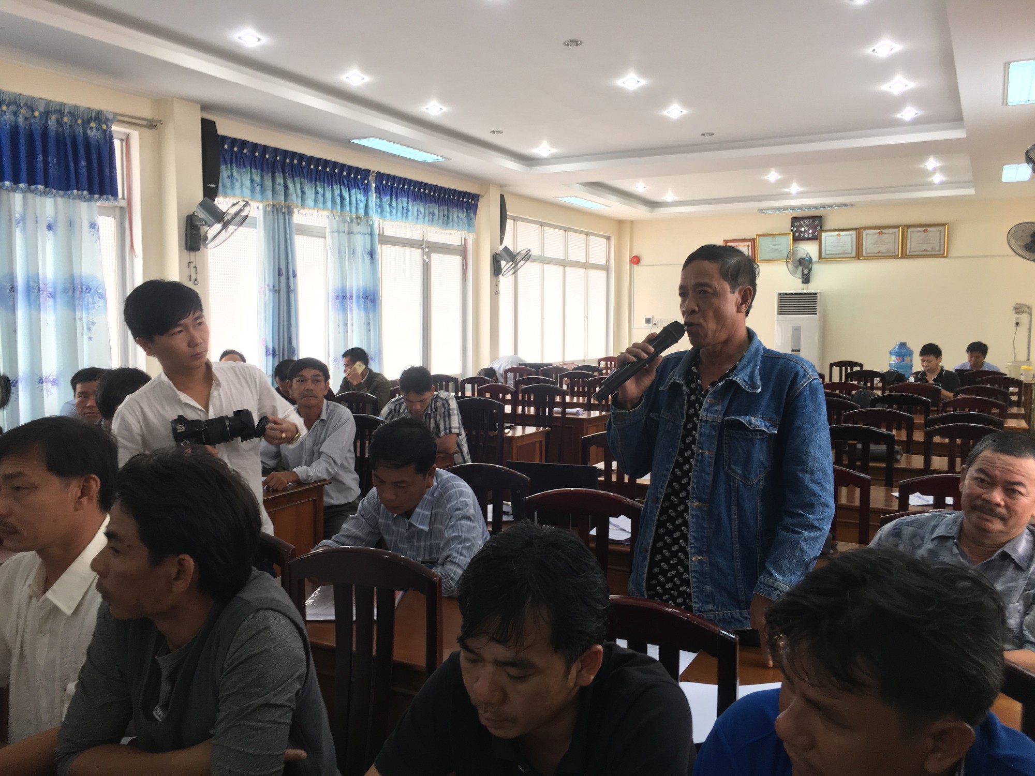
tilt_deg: -4.2
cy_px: 388
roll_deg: -0.4
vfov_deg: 48.2
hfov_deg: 61.7
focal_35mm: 29
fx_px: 867
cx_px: 518
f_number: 2.2
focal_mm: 4.15
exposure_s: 1/50
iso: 32
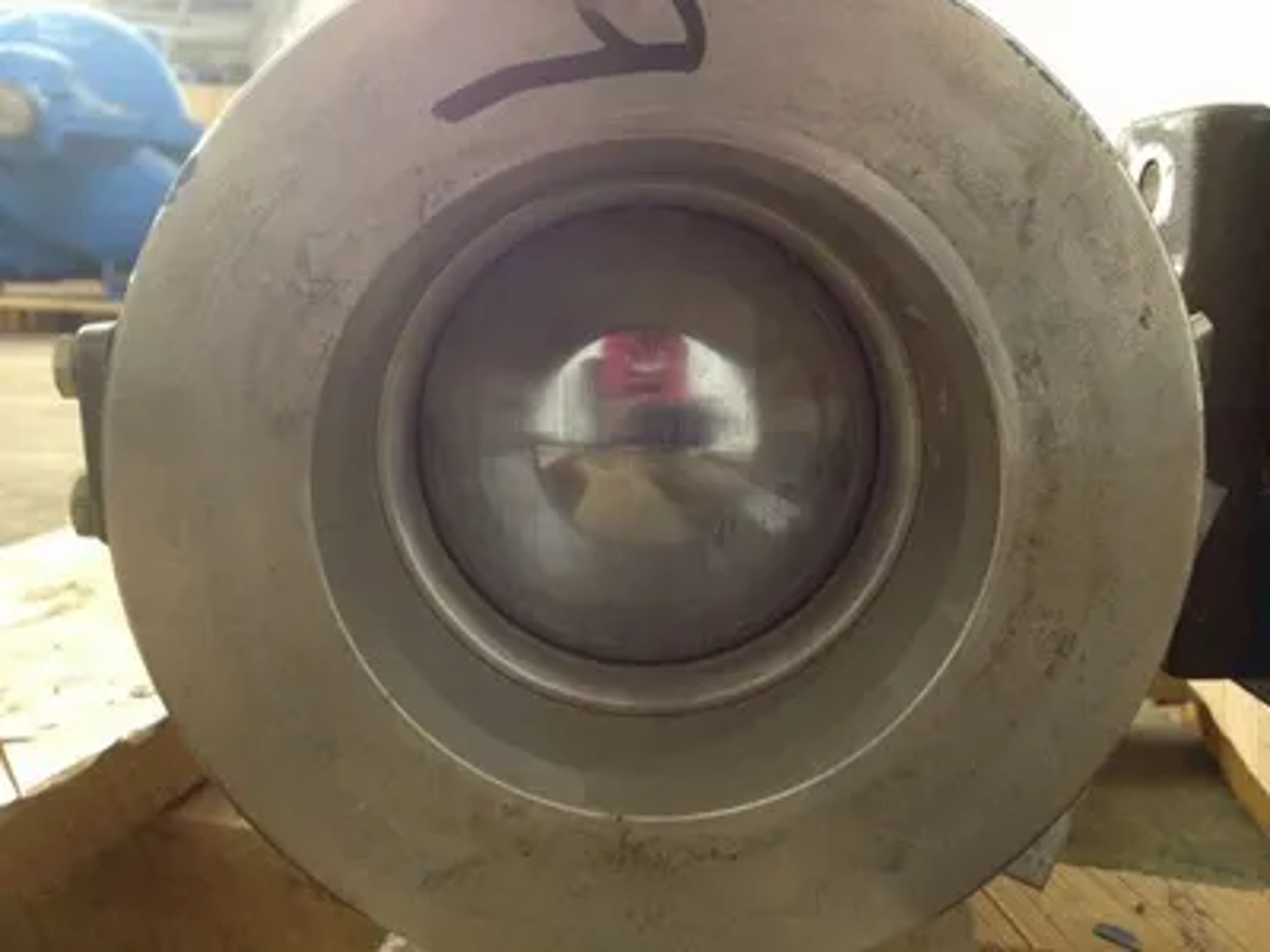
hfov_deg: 52.6
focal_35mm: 35
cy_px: 476
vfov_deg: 40.7
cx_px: 635
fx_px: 1284
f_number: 2.4
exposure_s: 1/20
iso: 400
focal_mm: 4.28
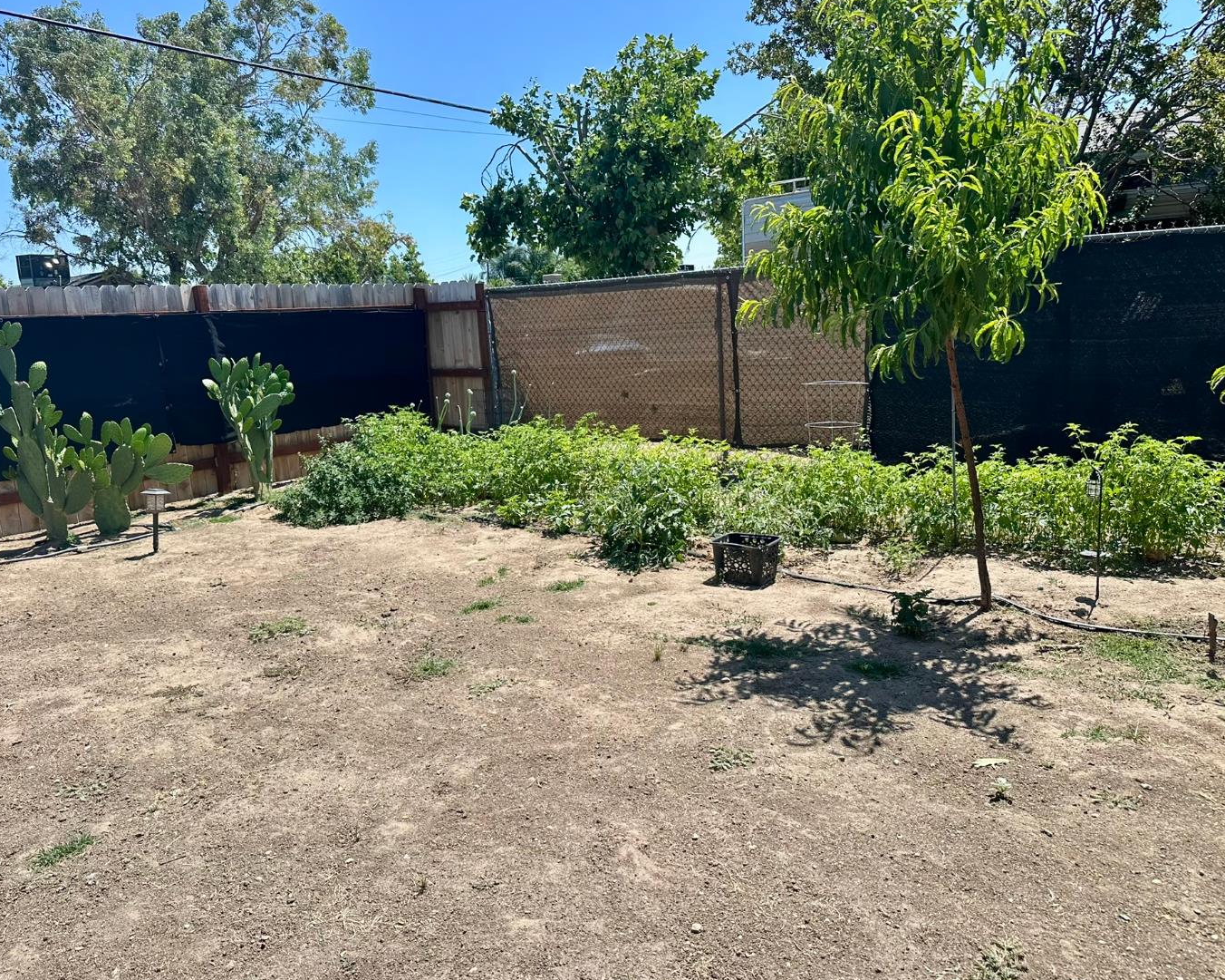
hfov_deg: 66.0
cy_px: 498
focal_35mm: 26
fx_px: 942
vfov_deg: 54.9
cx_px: 586
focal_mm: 6.86
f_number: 1.78
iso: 80
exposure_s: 1/2732
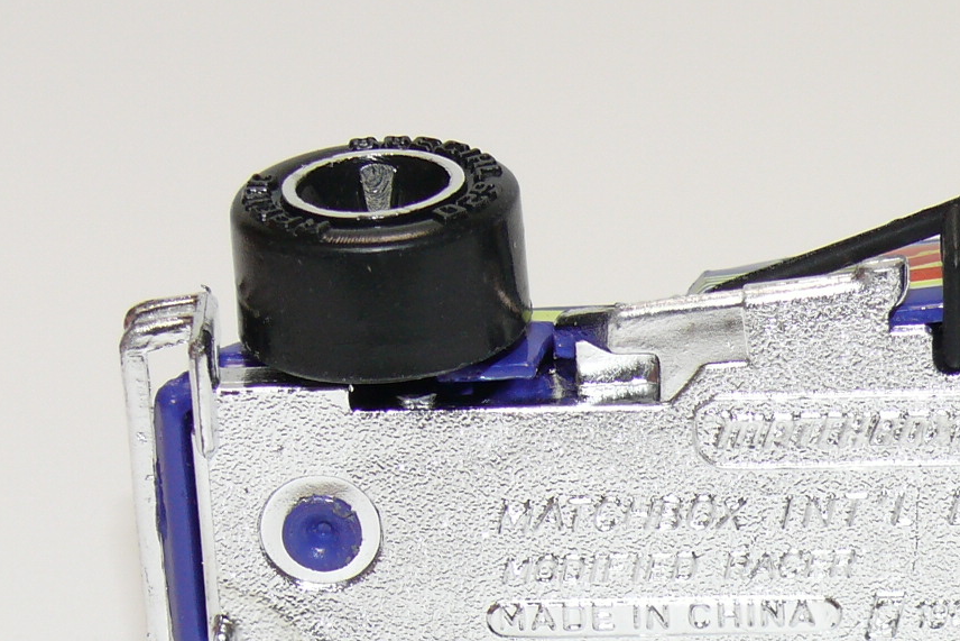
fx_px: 4614
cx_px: 839
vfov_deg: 7.9
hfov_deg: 11.8
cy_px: 470
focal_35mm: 173
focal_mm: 12.5
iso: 100
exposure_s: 1/30
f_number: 4
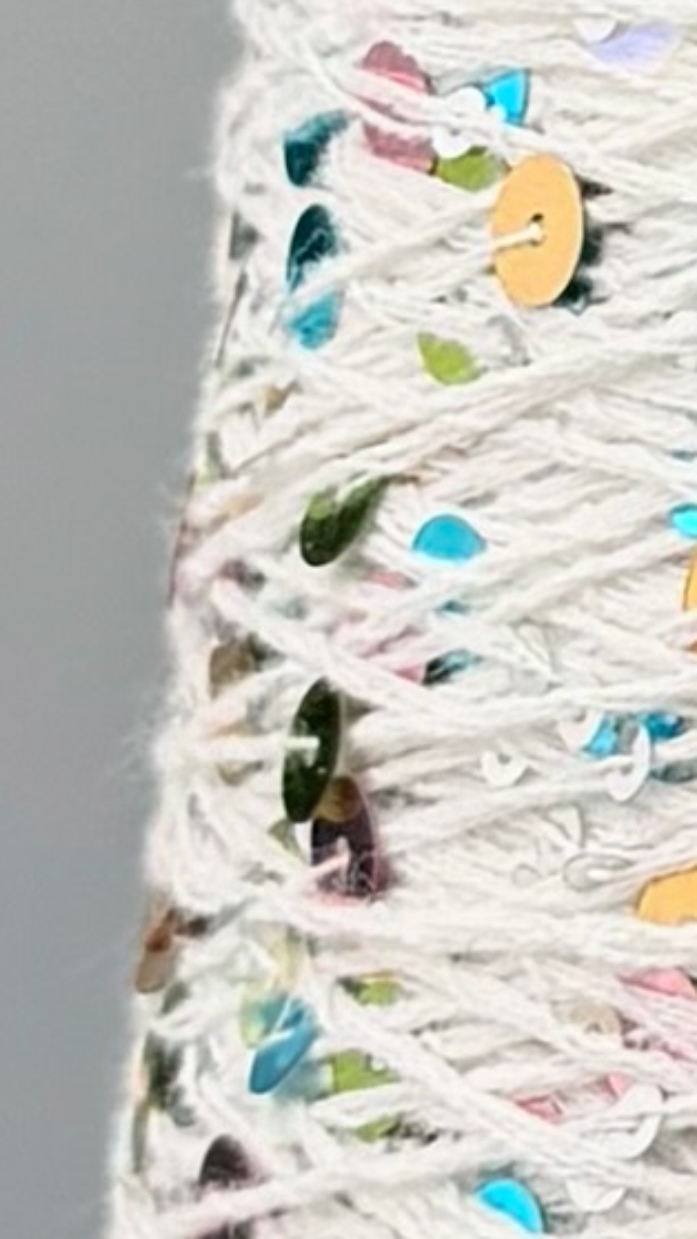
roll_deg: +1.7
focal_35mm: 96
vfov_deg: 22.2
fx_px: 3153
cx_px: 1632
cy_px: 591
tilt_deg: +3.3
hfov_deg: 10.8
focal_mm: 6.76
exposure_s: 1/1174
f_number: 1.78
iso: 80
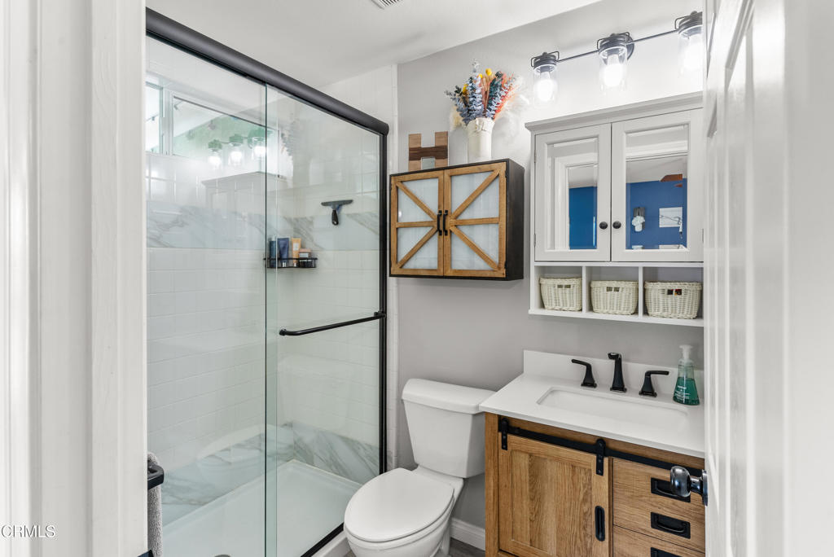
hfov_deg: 93.2
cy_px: 278
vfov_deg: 70.5
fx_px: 394
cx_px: 417
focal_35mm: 17
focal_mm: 17
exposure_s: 1/5
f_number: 7.1
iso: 320
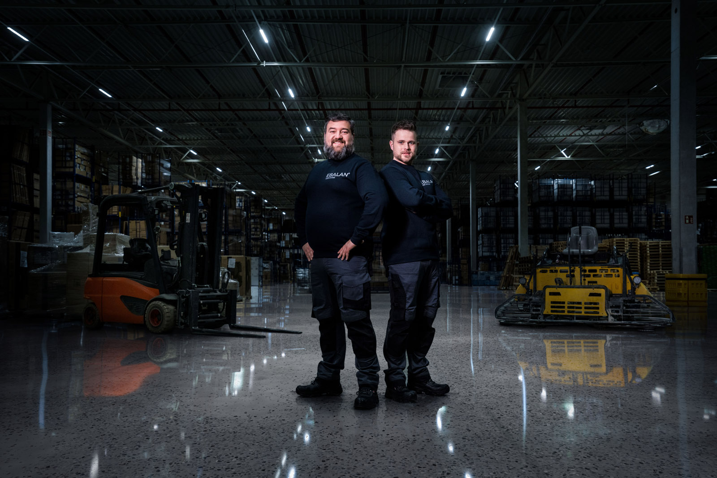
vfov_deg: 37.9
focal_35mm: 35
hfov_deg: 54.4
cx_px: 358
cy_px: 239
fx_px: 697
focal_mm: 35
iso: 800
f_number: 5
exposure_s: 1/100
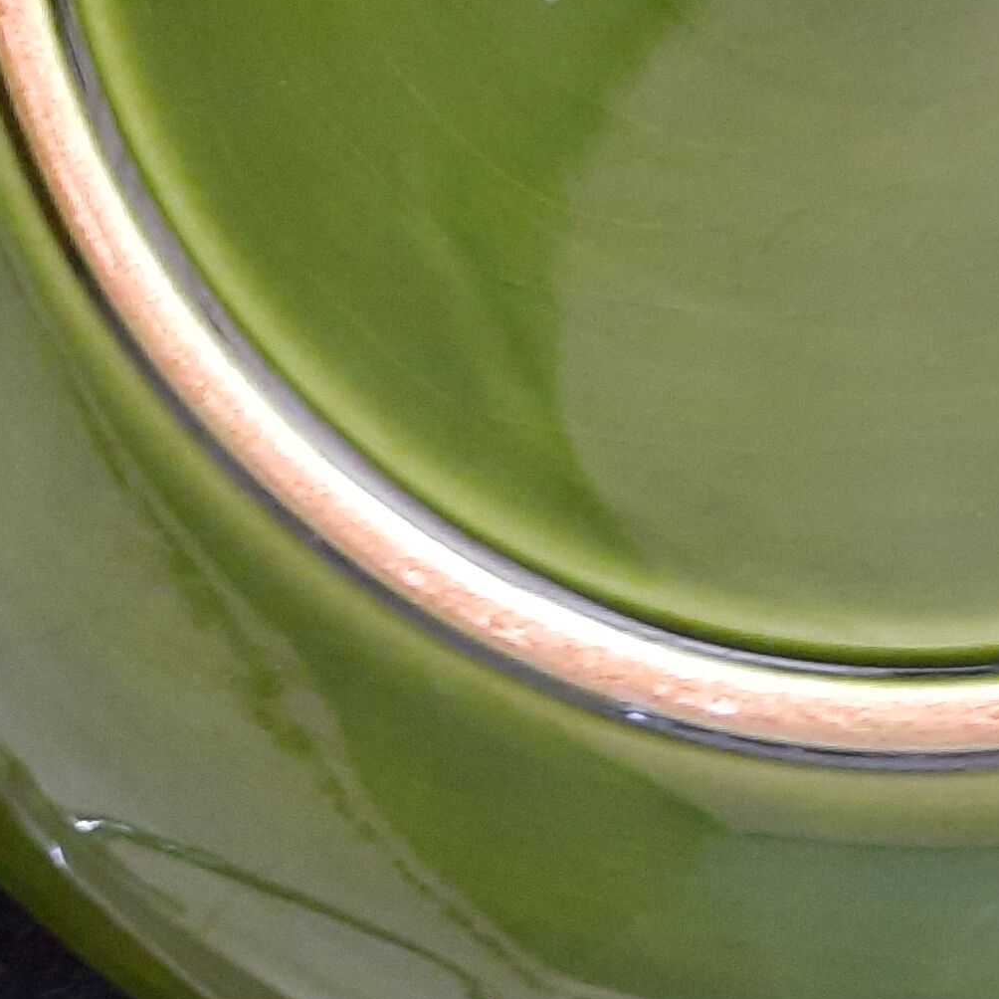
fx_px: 2873
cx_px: 981
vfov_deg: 18.9
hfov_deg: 19.2
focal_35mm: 88
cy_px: -106
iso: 640
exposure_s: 1/25
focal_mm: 4.6
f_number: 2
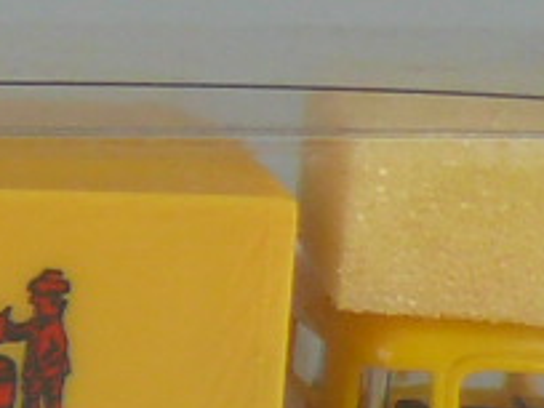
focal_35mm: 494
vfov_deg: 3.0
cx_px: -1139
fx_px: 7763
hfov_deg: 3.9
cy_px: 224
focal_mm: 10.4
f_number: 3.6
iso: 100
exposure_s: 1/125
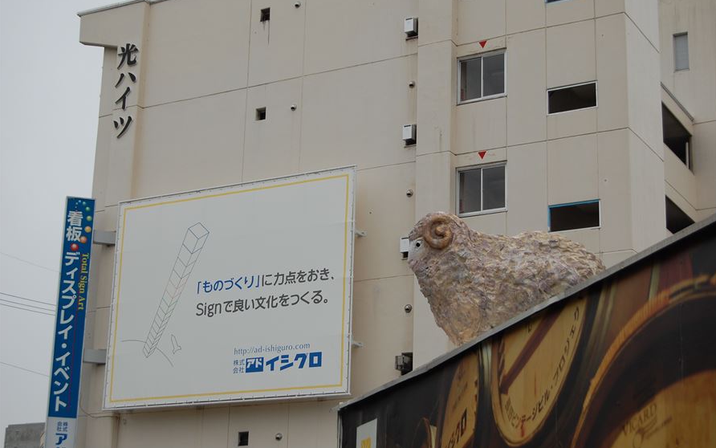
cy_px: 224
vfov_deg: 18.7
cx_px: 357
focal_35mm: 70
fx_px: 1357
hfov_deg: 29.6
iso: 200
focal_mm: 45
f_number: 7.1
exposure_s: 1/200
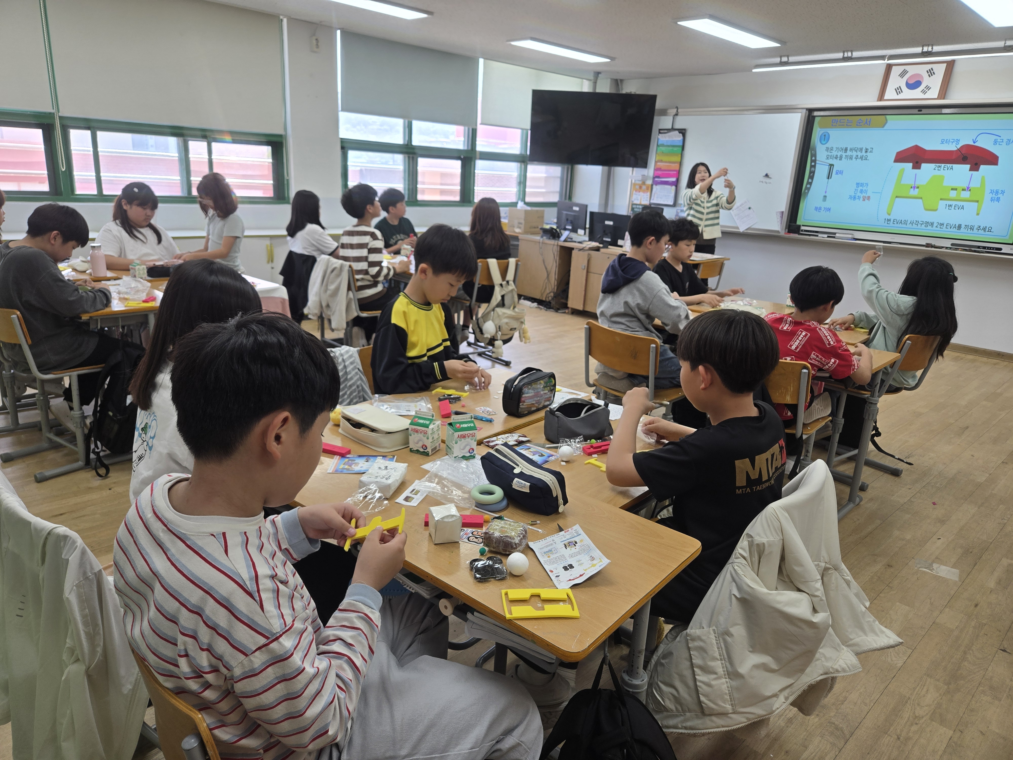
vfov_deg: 58.9
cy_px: 380
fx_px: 673
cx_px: 506
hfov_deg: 73.9
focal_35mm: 23
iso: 40
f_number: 1.8
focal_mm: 5.4
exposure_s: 1/180
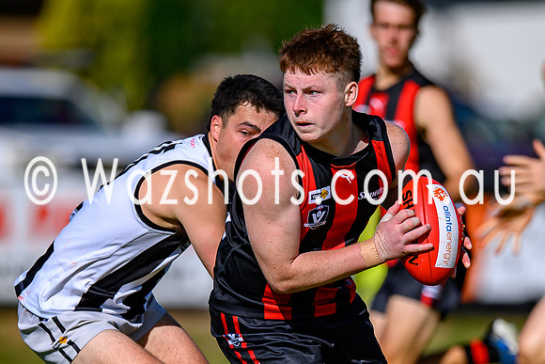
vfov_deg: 1.4
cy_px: 352
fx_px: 14718
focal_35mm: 972
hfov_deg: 2.1
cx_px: 400
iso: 125
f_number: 4
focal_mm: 500
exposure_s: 1/2500
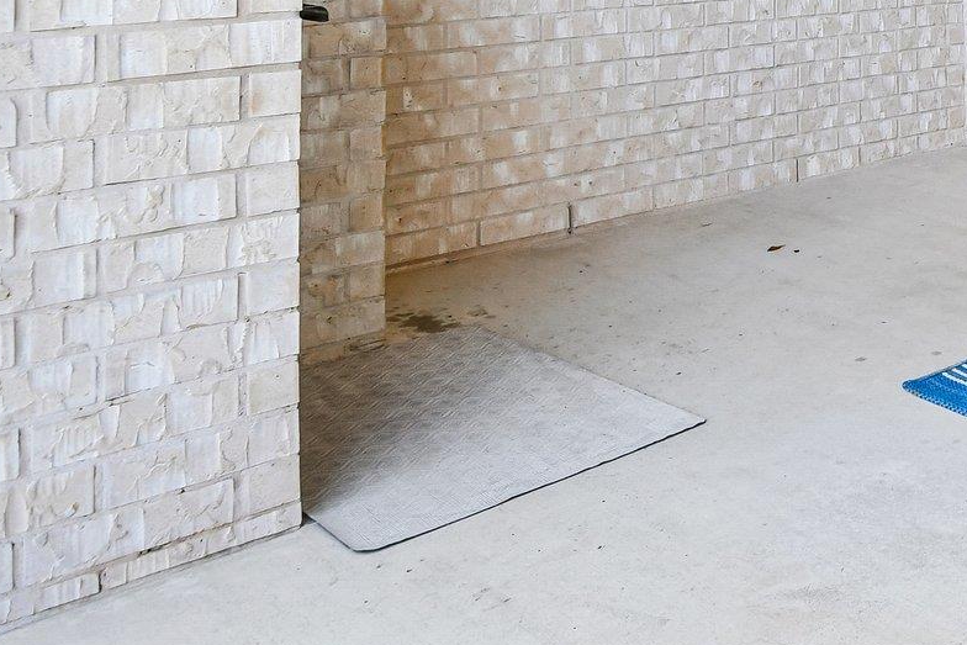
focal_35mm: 47
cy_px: -175
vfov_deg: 25.1
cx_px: 1171
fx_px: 1263
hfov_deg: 33.7
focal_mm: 12
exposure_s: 1/100
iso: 400
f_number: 8
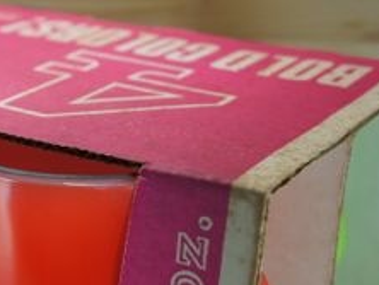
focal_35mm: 94
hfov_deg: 20.4
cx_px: 39
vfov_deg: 15.6
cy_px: 227
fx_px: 1031
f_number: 5.6
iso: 200
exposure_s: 1/80
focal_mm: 29
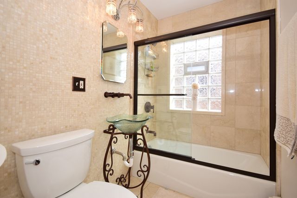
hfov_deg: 92.4
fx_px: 142
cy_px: 99
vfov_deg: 69.7
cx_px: 148
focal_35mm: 17
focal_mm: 11.5
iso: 640
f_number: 6.3
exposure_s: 1/160
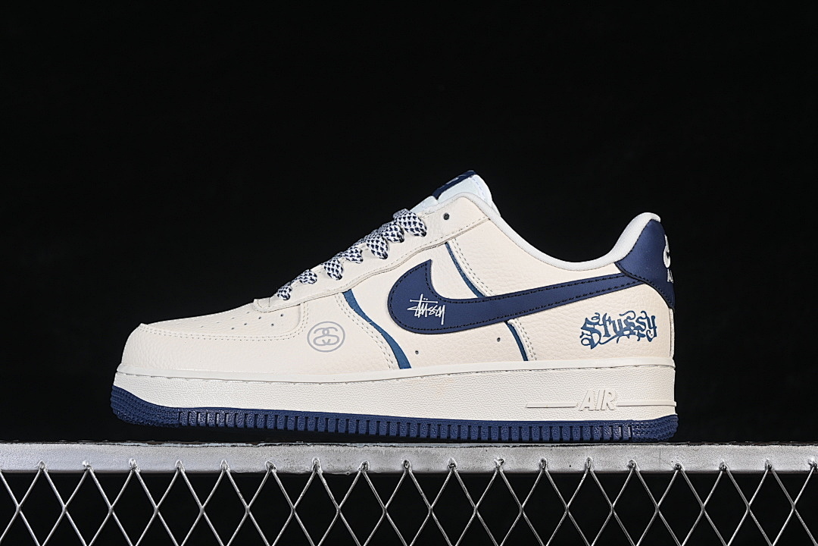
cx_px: 409
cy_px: 273
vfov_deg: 18.2
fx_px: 1704
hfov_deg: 27.0
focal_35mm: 75
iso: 160
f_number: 8
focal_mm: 50
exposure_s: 1/80
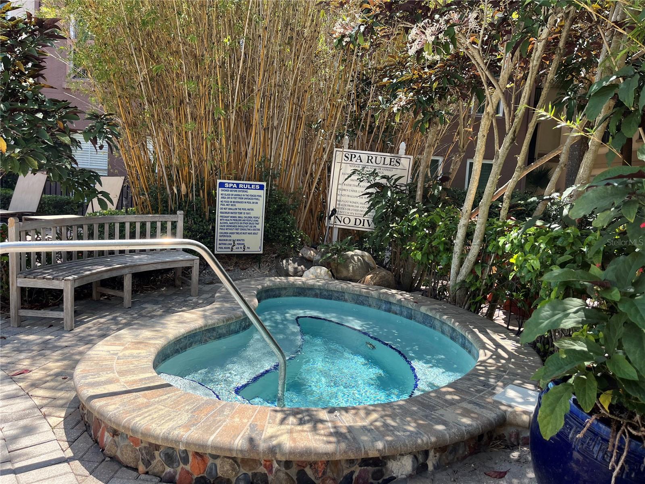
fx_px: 484
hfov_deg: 67.3
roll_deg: -1.8
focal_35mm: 26
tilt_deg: -5.9
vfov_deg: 53.1
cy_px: 242
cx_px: 322
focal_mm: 5.1
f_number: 1.6
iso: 50
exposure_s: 1/1036
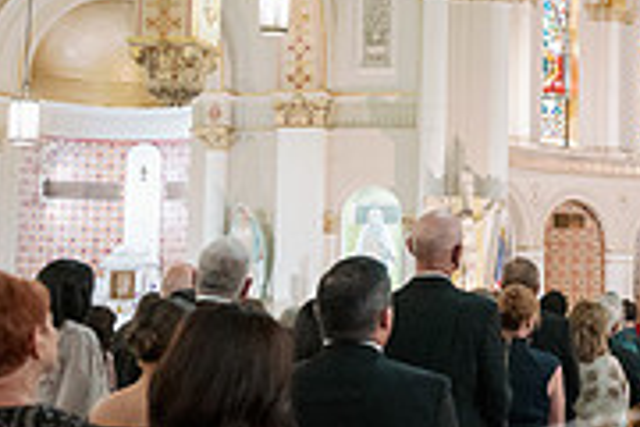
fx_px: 1404
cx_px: 809
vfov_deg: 17.2
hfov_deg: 23.1
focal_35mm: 79
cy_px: 135
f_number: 2.8
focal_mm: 24
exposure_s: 1/200
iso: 4000
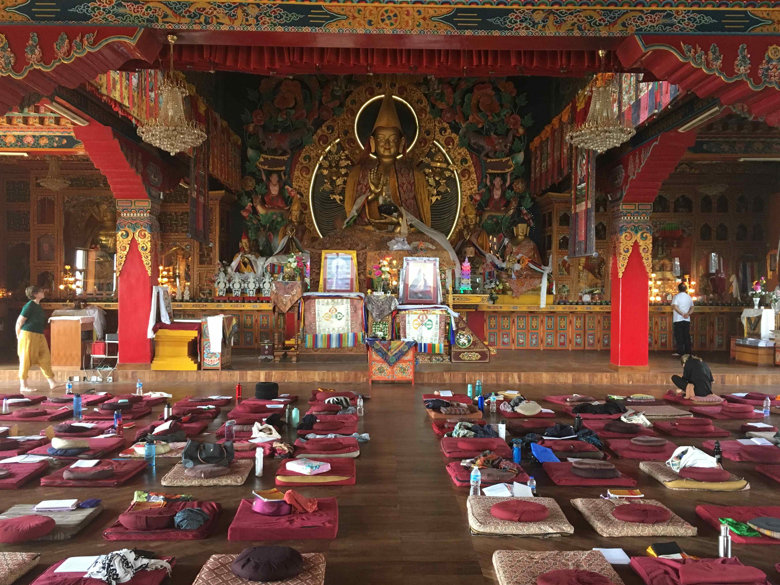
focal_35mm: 33
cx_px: 402
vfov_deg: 42.9
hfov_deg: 55.3
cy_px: 314
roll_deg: -0.3
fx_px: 744
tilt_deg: +1.0
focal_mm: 4.15
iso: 160
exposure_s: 1/33
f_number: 2.2
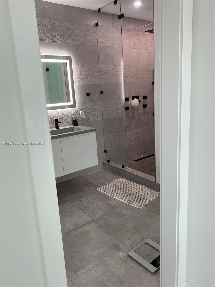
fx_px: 215
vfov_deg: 67.3
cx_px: 108
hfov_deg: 53.1
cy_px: 144
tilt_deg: -12.4
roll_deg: +3.1
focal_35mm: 26
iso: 64
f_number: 1.8
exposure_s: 1/60
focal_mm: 4.25
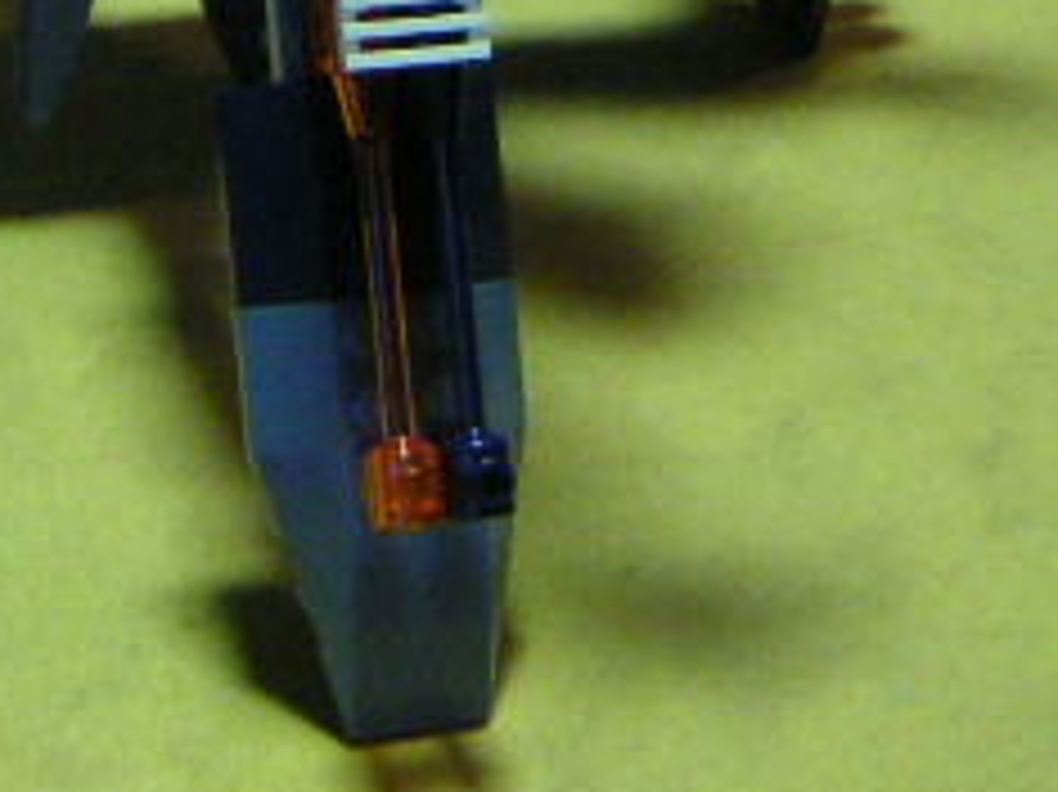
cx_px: 266
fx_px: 3330
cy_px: -184
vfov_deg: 13.2
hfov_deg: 17.9
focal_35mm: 109
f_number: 2.9
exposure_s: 1/45
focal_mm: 5.3
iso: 400
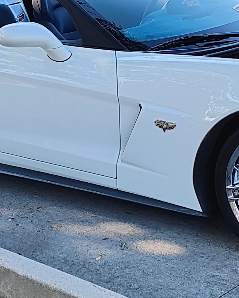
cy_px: 128
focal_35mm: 92
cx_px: 118
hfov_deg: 16.7
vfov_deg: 20.8
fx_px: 813
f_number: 1.5
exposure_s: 1/513
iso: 100
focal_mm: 4.15
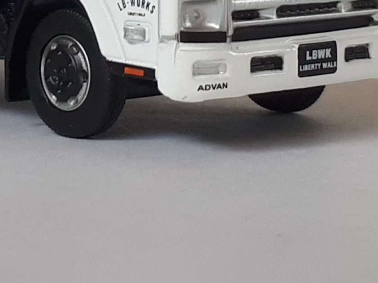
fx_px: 895
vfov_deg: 17.0
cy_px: -83
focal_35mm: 82
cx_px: 15
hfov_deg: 23.0
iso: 40
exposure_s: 1/33
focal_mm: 3.6
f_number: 1.9
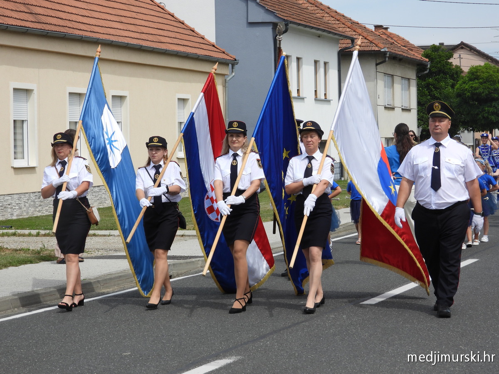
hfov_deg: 18.7
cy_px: 187
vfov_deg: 14.1
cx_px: 250
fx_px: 1514
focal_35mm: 105
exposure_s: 1/1000
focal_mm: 18.9
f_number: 4
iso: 100
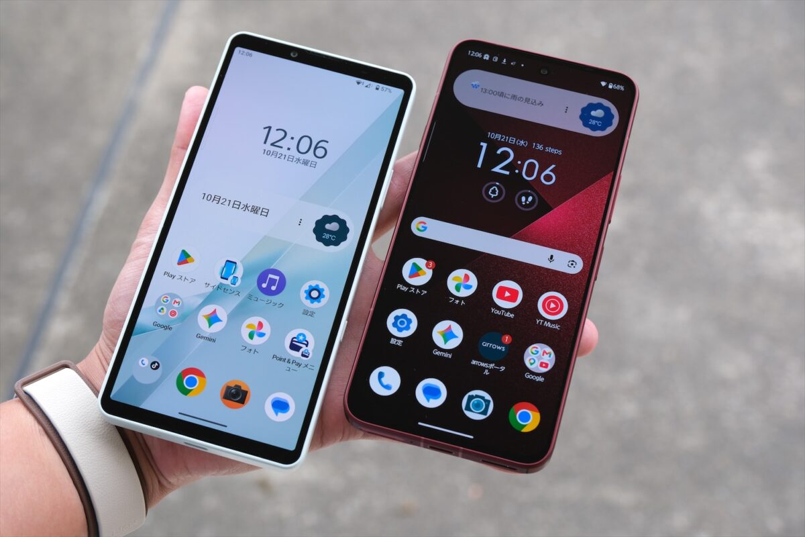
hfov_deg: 32.4
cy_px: 268
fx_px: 1386
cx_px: 402
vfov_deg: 21.9
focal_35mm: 62
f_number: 5.6
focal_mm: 41.1
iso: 320
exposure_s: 1/120
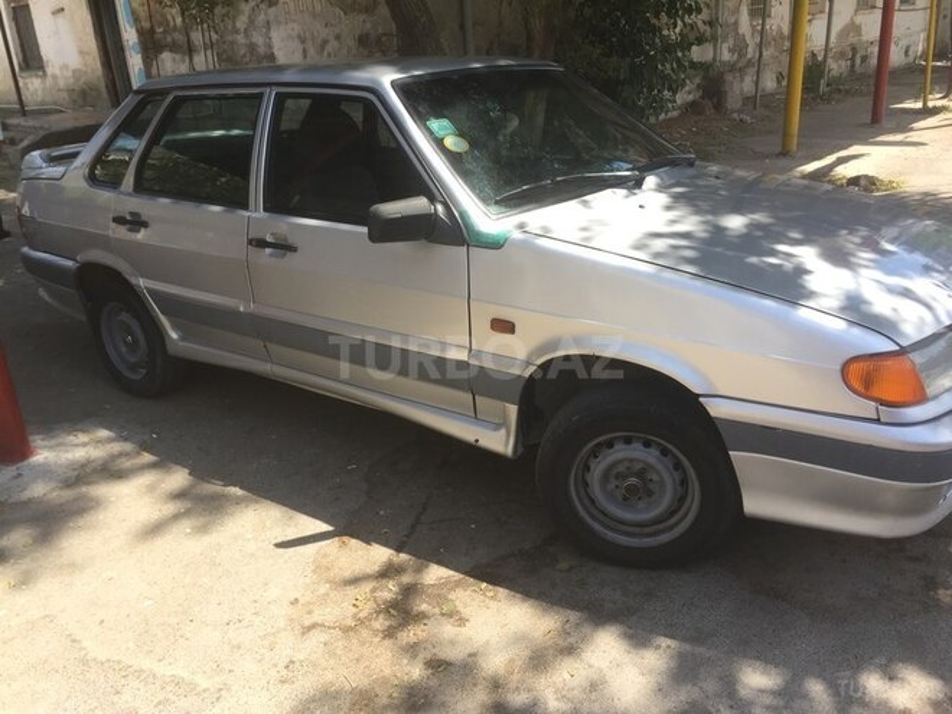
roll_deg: +3.5
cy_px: 357
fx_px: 798
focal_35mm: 29
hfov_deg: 61.7
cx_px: 476
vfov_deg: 48.2
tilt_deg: -17.1
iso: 32
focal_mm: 4.15
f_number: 2.2
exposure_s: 1/542
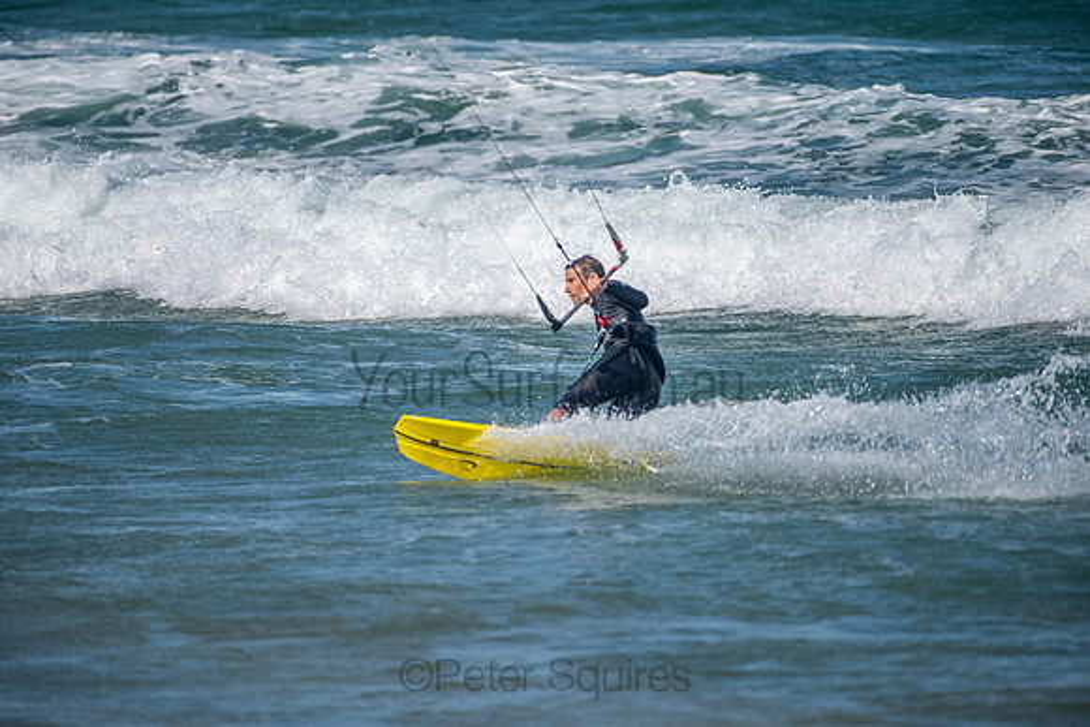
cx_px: 545
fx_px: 15142
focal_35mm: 500
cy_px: 364
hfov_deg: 4.1
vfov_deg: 2.8
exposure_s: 1/4000
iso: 640
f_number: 5.6
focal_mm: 500
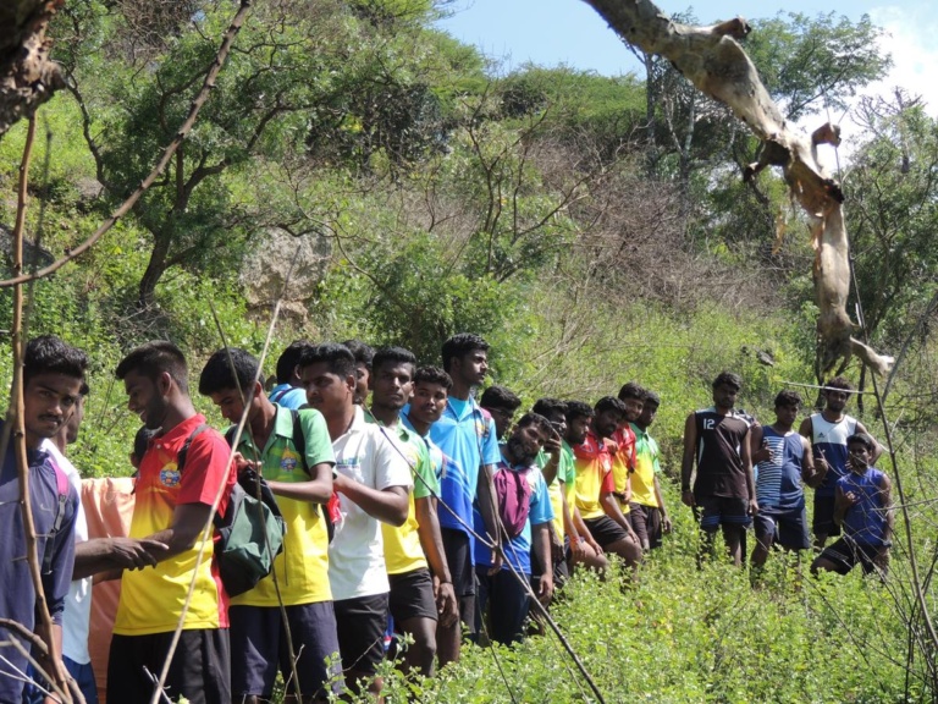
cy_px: 352
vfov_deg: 19.6
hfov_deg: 26.0
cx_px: 469
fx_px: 2032
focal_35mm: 75
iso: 100
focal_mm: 13.3
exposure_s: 1/400
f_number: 3.9
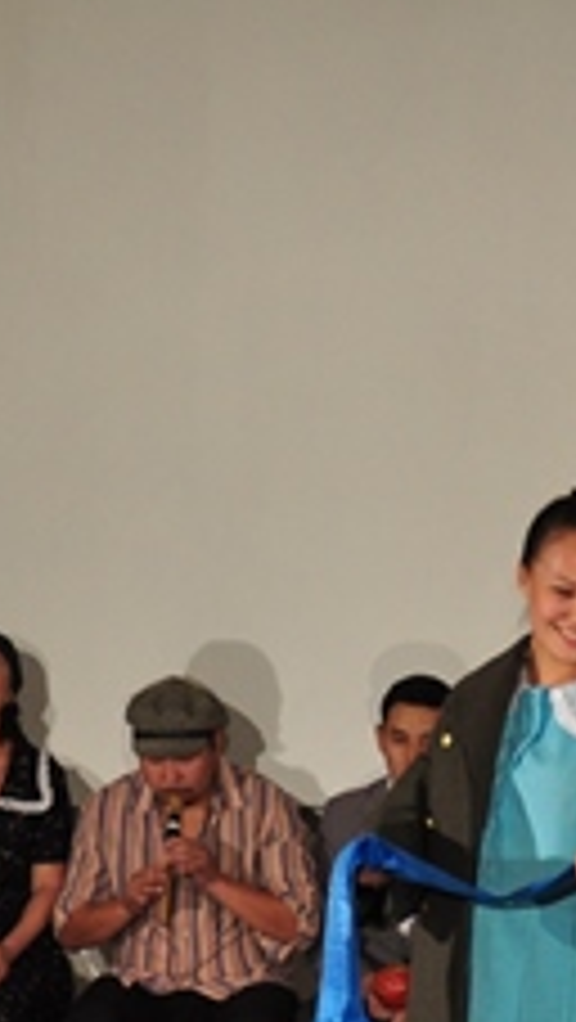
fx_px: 5746
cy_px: 563
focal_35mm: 212
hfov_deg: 5.7
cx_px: 828
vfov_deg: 10.2
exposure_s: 1/90
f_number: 4.5
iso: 640
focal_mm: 40
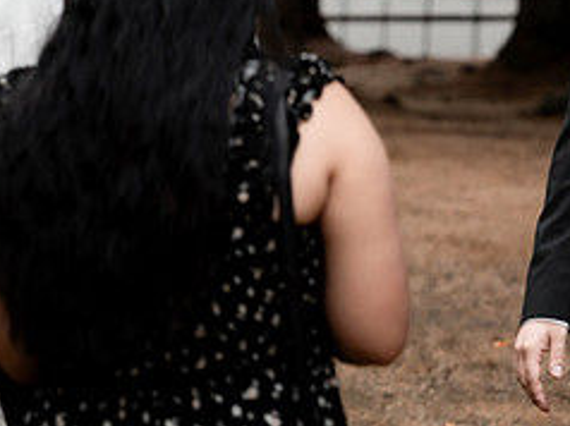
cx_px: 650
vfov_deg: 6.7
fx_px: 3619
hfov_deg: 8.9
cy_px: -64
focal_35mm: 220
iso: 200
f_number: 2.8
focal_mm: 67
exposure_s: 1/1000
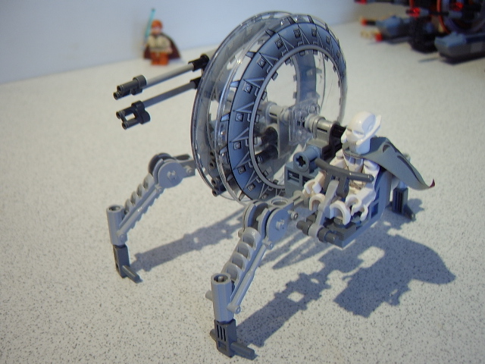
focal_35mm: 31
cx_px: 242
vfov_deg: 45.4
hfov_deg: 58.4
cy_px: 182
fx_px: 434
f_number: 2.7
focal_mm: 8.13
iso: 100
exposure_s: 1/18
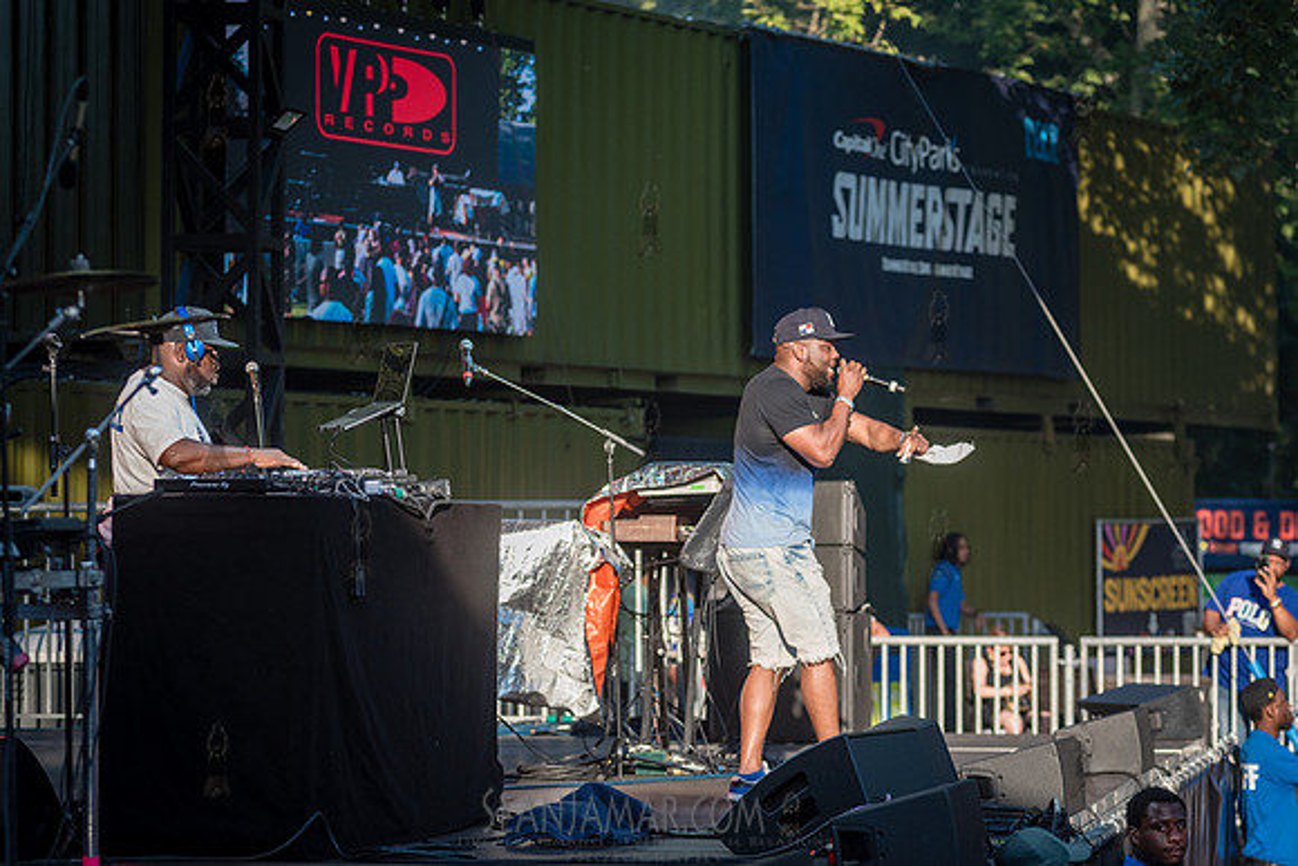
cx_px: 643
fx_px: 4399
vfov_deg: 11.2
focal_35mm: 122
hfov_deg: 16.8
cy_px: 433
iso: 500
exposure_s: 1/1250
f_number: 4
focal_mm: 120
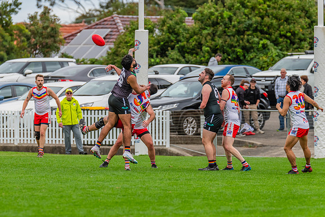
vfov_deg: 3.7
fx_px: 3382
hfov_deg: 5.5
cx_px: 141
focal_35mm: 375
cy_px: 105
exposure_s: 1/1000
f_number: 5.6
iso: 800
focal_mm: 330
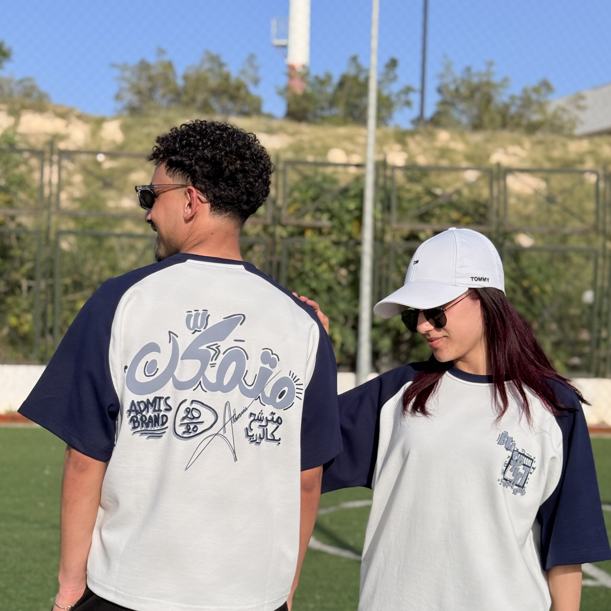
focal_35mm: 57
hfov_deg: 30.0
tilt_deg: -2.5
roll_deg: -1.8
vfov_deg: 30.0
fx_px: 1138
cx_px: 306
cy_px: 374
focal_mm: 6.76
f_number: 1.78
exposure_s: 1/11364
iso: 80
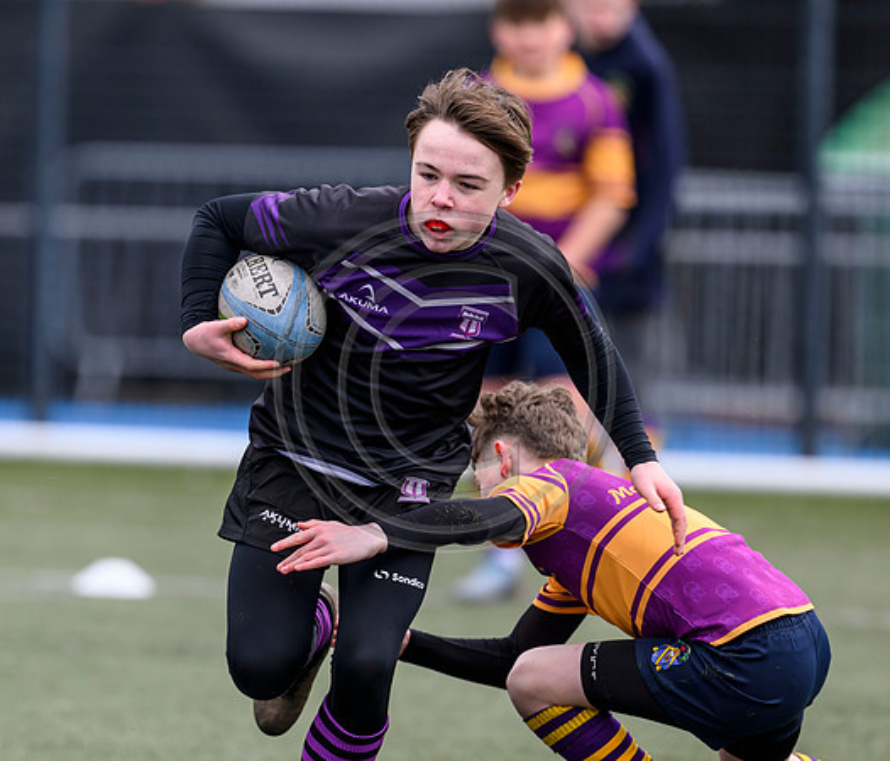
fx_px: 15765
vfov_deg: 2.8
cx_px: 397
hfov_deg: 3.2
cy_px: 372
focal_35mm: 582
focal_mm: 400
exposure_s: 1/1600
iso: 500
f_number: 3.5
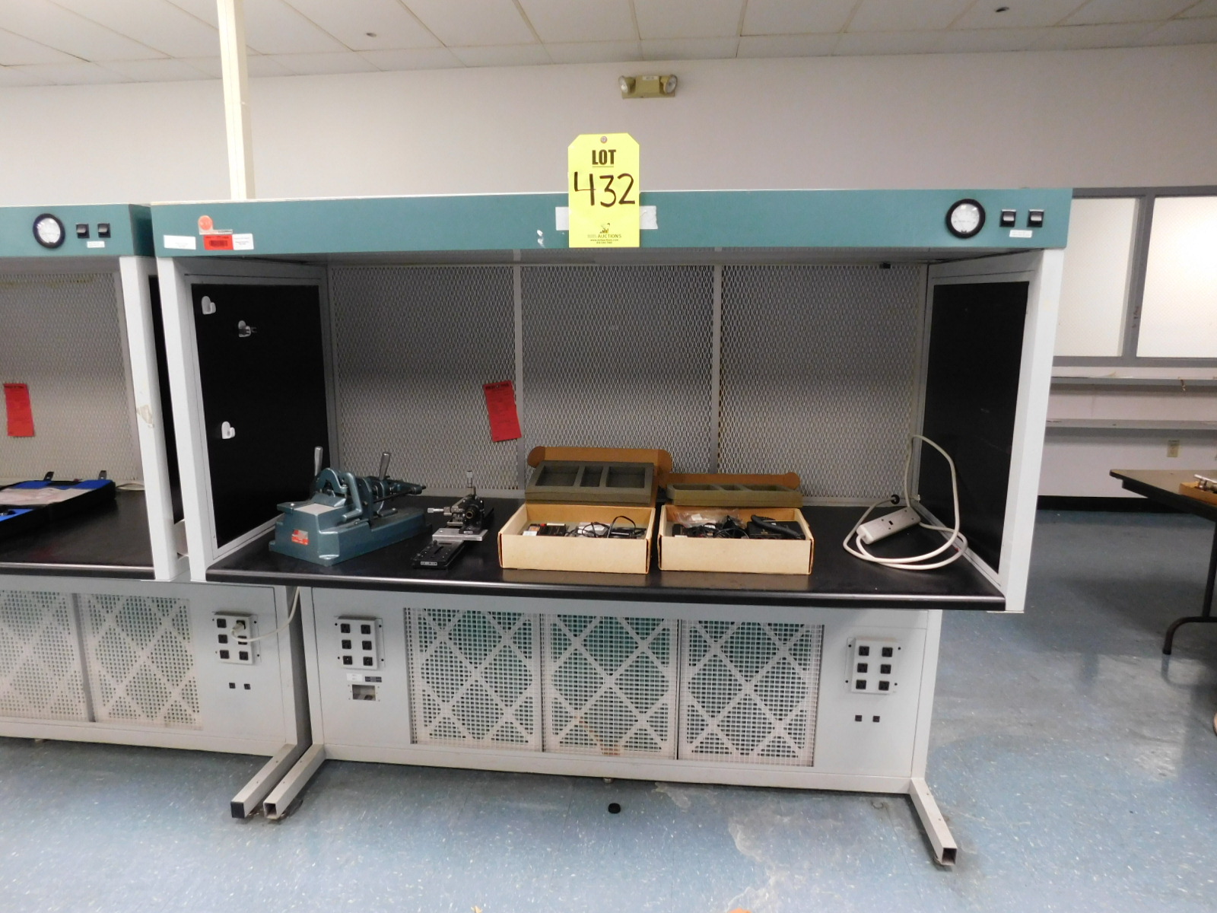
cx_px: 608
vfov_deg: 58.9
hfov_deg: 73.9
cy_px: 456
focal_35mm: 23
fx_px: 809
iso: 320
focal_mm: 4
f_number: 3
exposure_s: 1/30
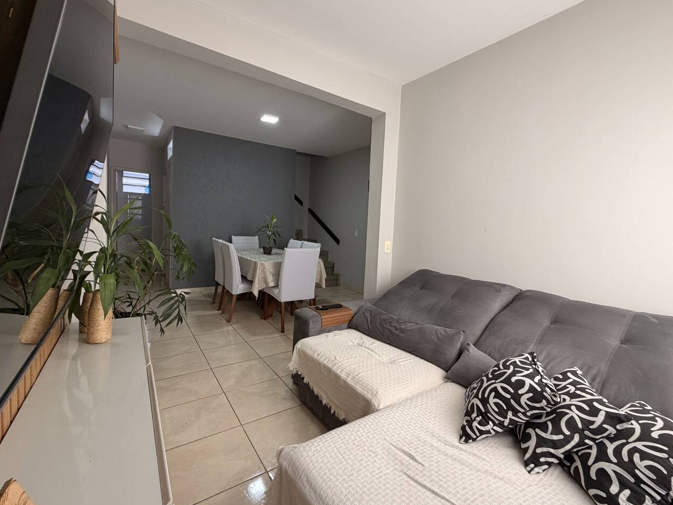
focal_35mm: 16
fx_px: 311
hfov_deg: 94.4
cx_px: 353
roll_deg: -2.5
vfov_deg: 78.1
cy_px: 244
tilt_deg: -4.2
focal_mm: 2.22
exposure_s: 1/121
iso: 200
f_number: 2.2
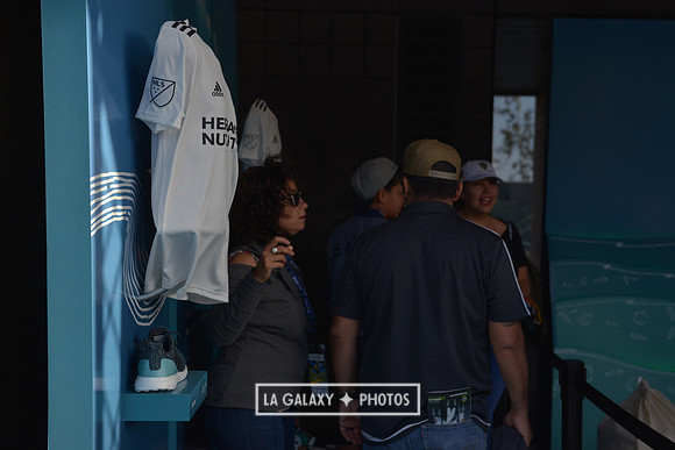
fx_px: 1088
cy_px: 225
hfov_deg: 34.5
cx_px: 338
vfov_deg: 23.4
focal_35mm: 58
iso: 400
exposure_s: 1/1000
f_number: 5
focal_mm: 58
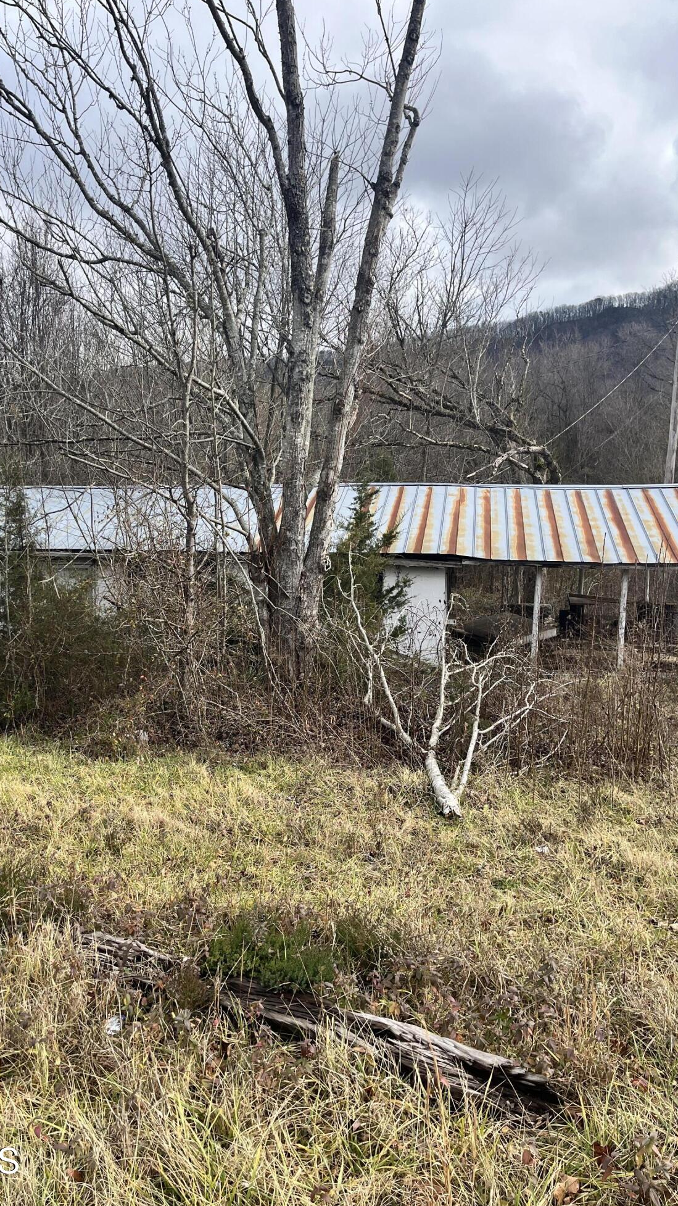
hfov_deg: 39.7
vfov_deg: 66.1
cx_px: 221
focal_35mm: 29
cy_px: 601
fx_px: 927
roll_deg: +1.0
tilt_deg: -3.7
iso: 50
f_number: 1.6
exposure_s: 1/1600
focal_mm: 5.1
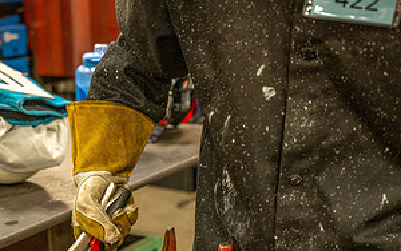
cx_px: 94
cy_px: 237
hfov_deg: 31.3
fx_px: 700
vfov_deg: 19.9
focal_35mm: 64
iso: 640
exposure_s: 1/400
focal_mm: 32.5
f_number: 2.8
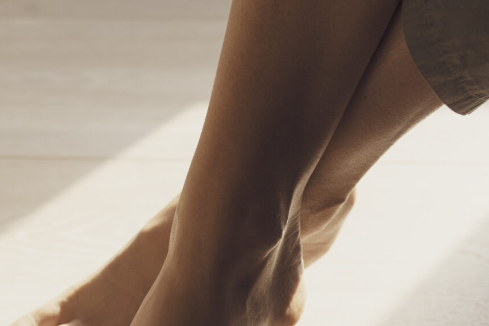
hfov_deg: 18.9
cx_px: -11
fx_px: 1427
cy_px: 408
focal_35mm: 105
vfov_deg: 12.7
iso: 500
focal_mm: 35
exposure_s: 1/500
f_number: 2.5
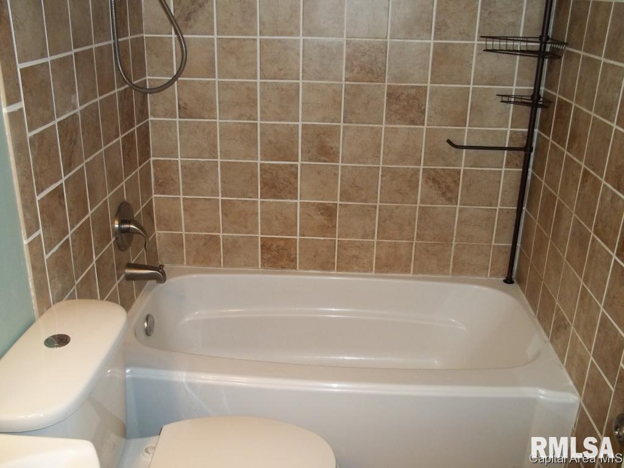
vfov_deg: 43.0
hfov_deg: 55.3
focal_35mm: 33
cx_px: 312
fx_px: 595
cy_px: 234
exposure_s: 1/30
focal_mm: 5.9
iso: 160
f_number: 3.3
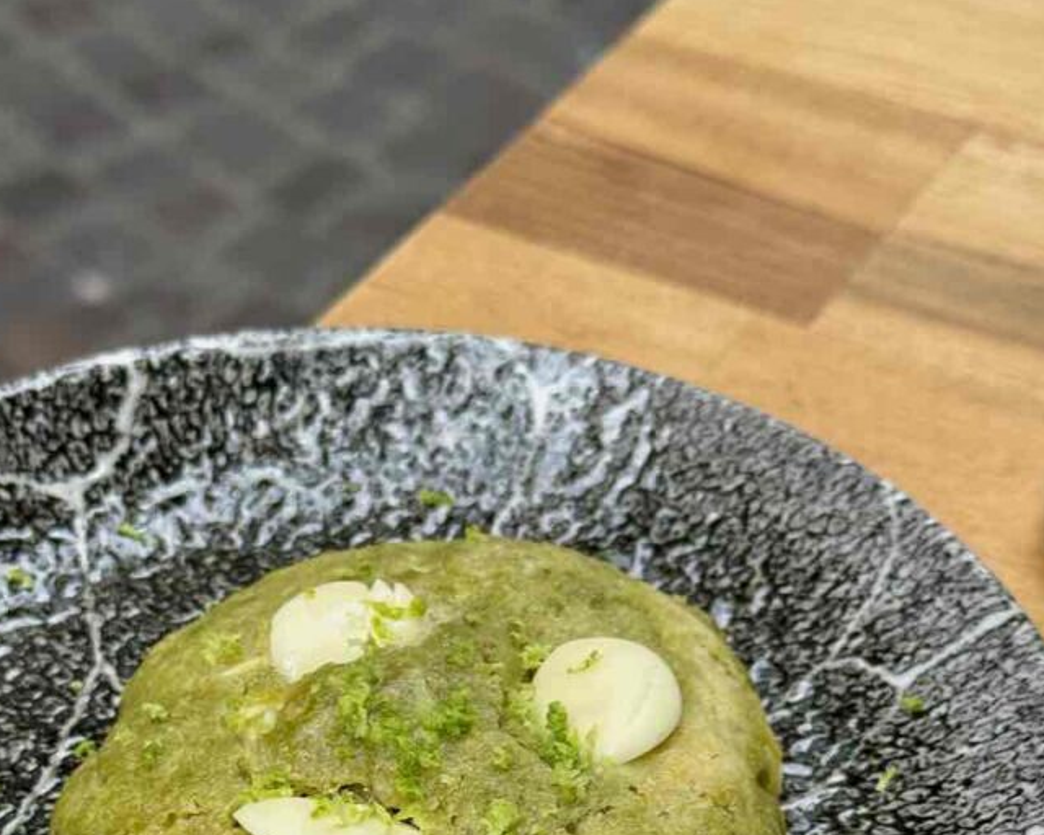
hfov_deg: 25.4
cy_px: 700
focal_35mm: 75
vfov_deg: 20.1
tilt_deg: -46.2
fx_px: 2317
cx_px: 447
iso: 80
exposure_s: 1/427
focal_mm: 6.76
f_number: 1.78
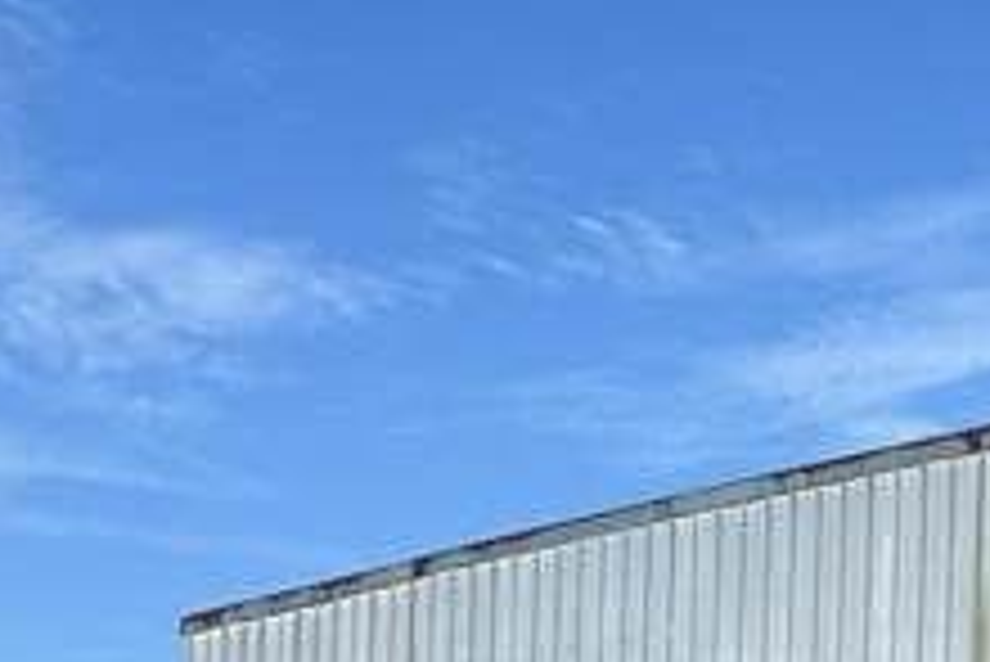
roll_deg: -0.2
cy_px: 1040
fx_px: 3247
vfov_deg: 11.1
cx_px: 1359
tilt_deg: +6.0
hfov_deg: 16.2
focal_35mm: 118
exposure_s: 1/3831
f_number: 1.5
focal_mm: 5.7
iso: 50
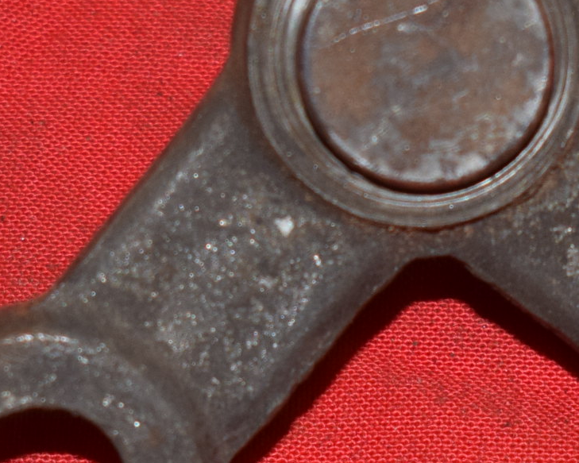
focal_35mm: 266
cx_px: 650
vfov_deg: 5.8
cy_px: 244
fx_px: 4558
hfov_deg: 7.2
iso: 400
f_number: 5.6
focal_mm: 46
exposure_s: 1/100
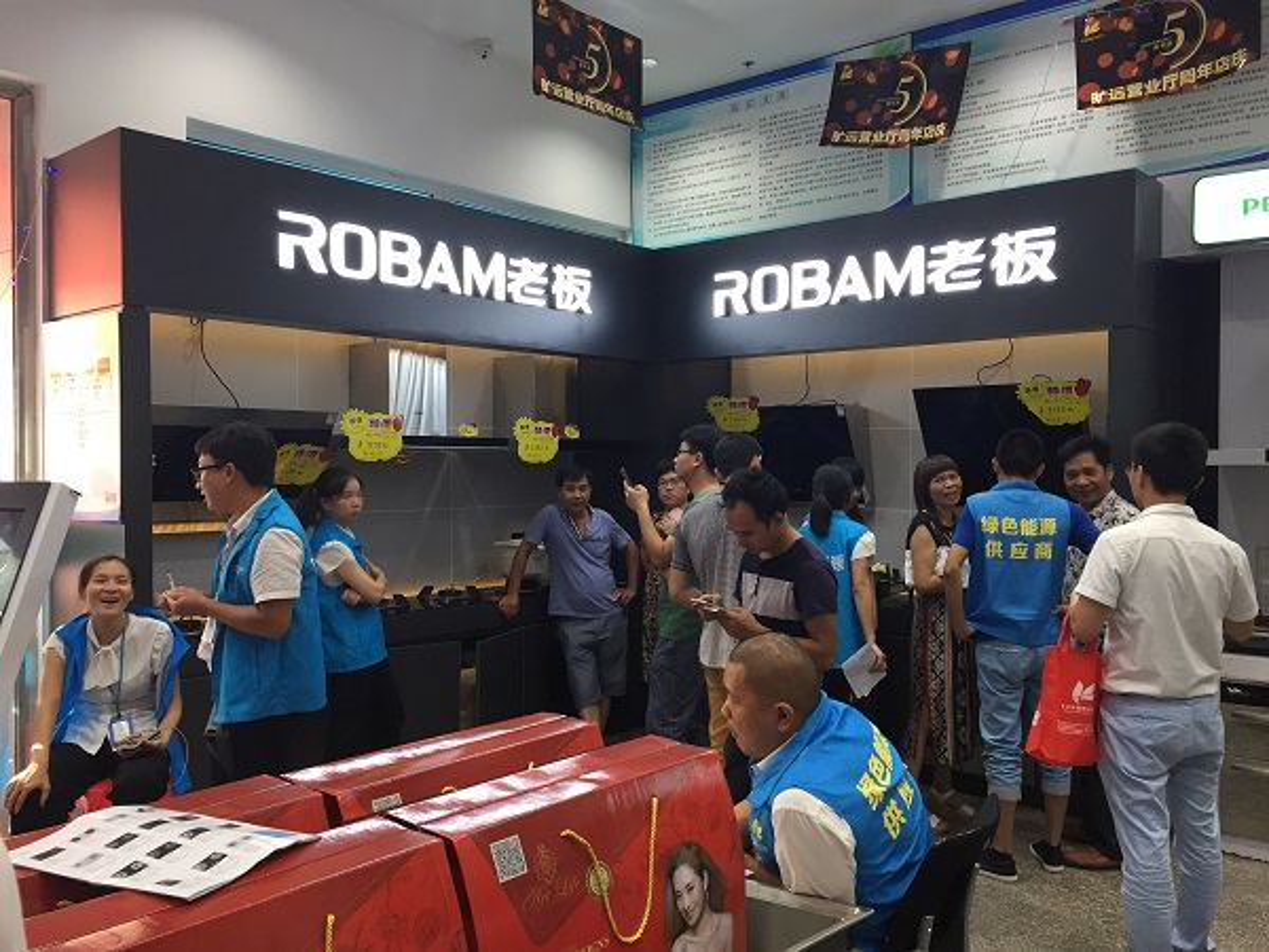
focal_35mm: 29
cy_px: 476
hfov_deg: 61.7
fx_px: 1063
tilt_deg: -1.1
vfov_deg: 48.2
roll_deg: -1.4
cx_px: 634
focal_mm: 4.15
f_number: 2.2
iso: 32
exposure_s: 1/30
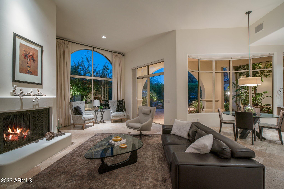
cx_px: 142
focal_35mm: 15
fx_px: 118
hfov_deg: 100.4
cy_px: 94
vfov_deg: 77.3
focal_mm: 15
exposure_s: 2
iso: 400
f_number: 13
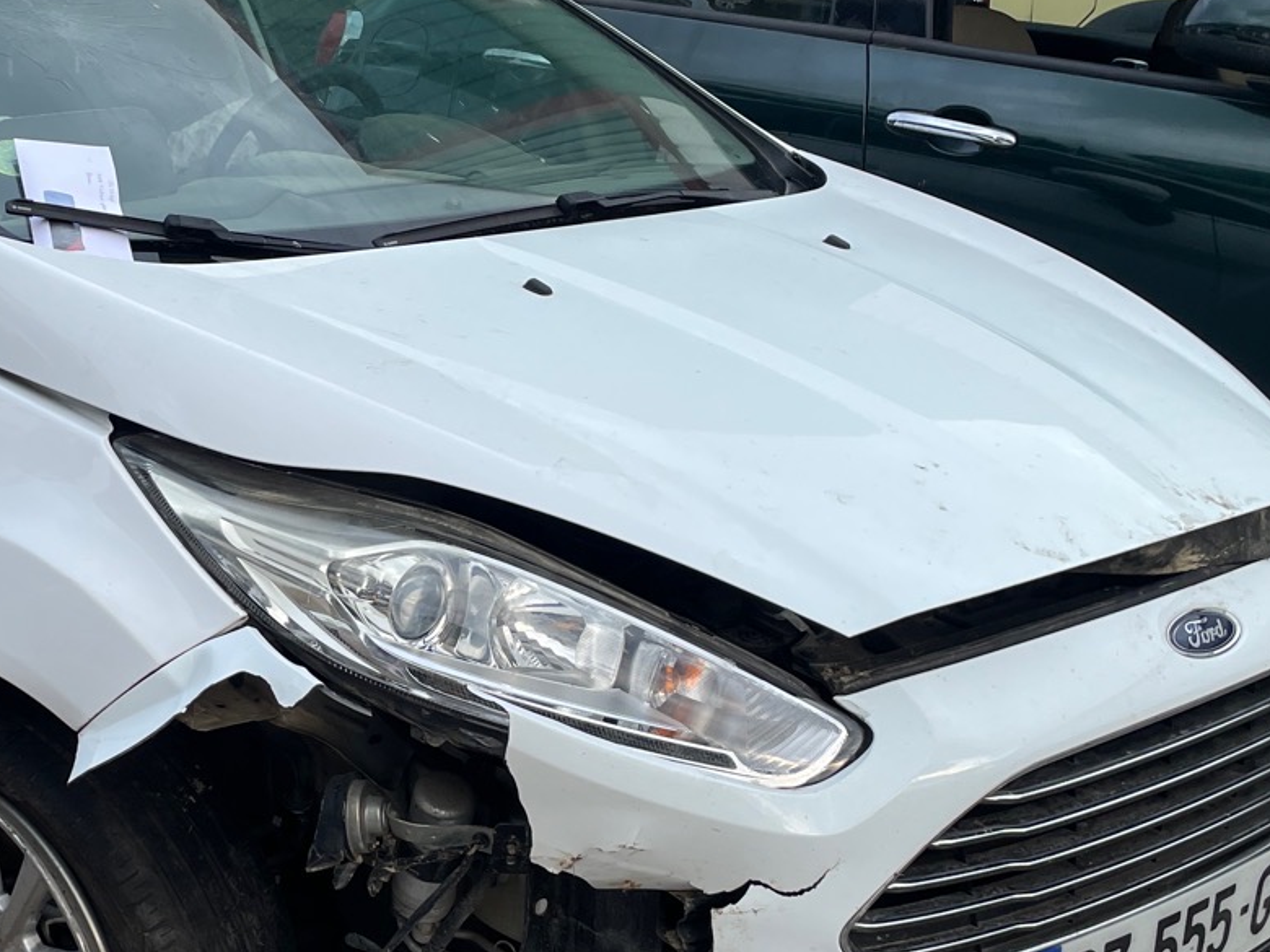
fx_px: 2201
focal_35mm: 60
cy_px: 517
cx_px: 204
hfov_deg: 31.1
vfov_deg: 24.4
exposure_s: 1/150
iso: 32
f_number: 1.6
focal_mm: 4.2
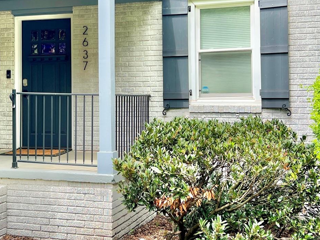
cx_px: 122
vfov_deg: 25.6
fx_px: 527
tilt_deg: +1.6
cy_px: 84
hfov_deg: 33.6
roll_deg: +0.1
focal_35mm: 57
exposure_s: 1/965
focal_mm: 5.7
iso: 50
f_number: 1.5
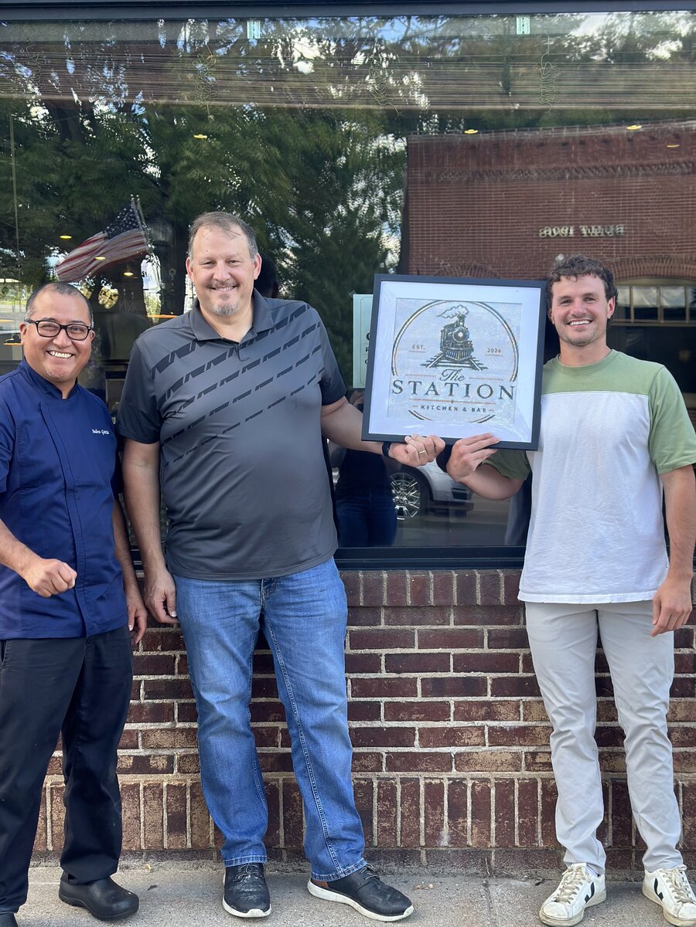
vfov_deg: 39.7
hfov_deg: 30.3
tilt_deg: -1.3
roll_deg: +0.1
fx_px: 1287
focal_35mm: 48
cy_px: 464
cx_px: 348
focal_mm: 6.86
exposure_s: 1/375
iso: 80
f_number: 1.78
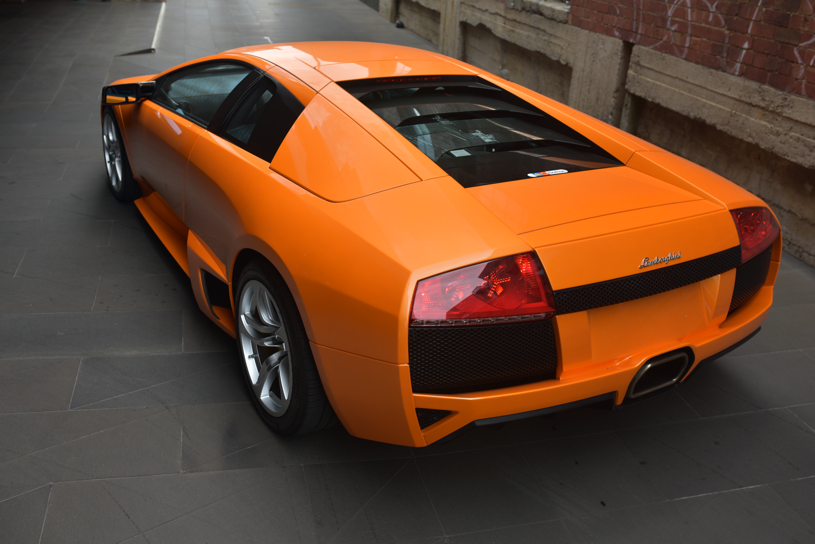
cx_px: 408
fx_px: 793
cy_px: 272
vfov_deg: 37.9
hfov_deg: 54.4
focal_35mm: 35
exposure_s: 1/80
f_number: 4
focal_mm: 35
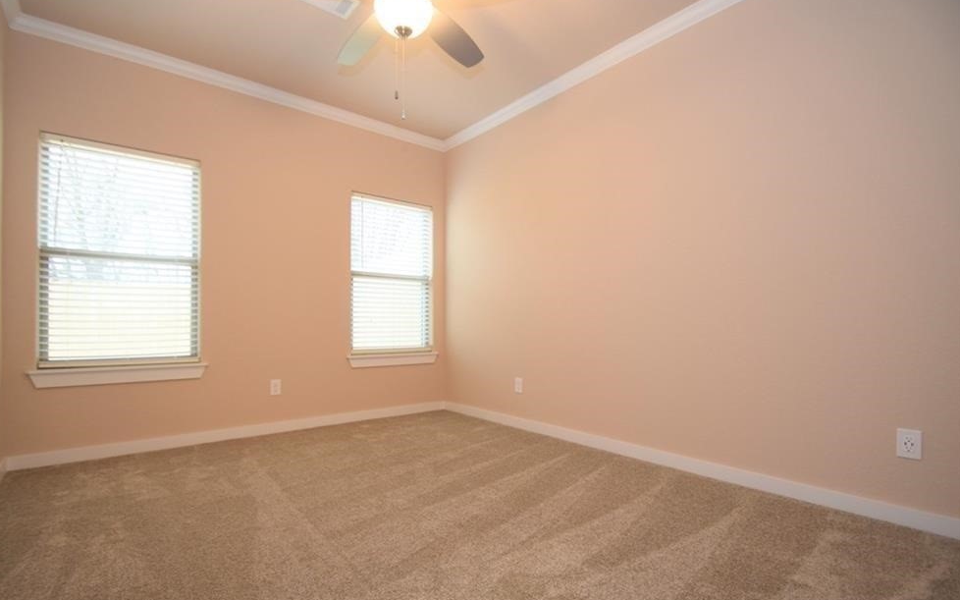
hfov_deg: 97.8
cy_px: 305
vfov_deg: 71.2
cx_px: 463
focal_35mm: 16
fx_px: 419
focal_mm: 10
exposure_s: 1/60
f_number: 4
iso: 800
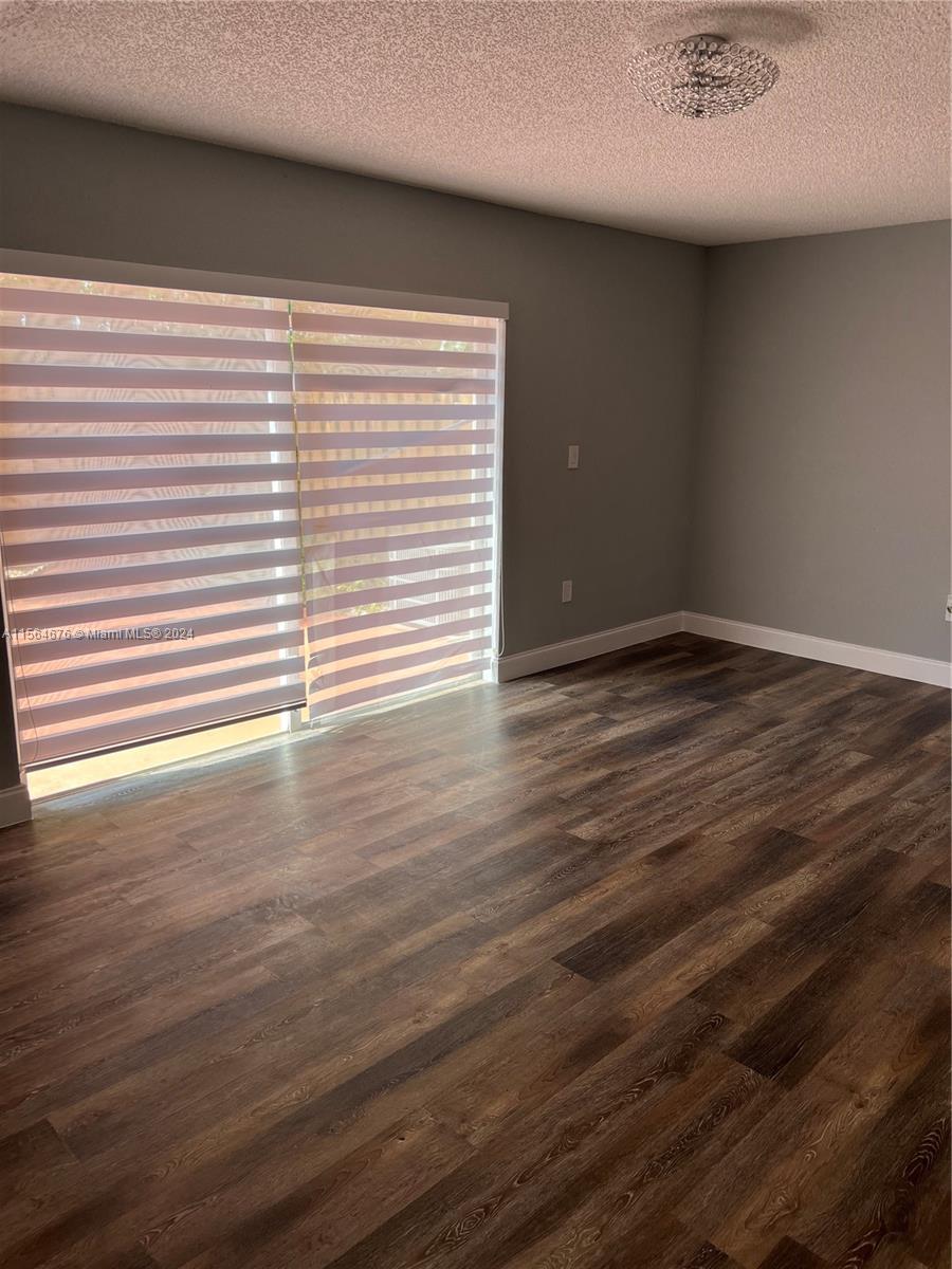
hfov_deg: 53.1
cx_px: 476
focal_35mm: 26
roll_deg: -0.2
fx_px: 953
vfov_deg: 67.3
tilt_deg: -12.6
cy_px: 634
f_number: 1.5
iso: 50
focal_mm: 5.7
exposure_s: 1/389
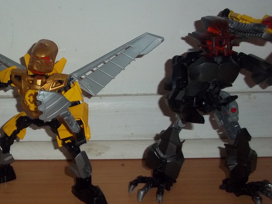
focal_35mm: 65
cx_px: 40
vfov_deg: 22.6
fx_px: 511
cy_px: 122
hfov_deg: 28.9
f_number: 3.1
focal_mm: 6.5
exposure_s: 1/30
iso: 160
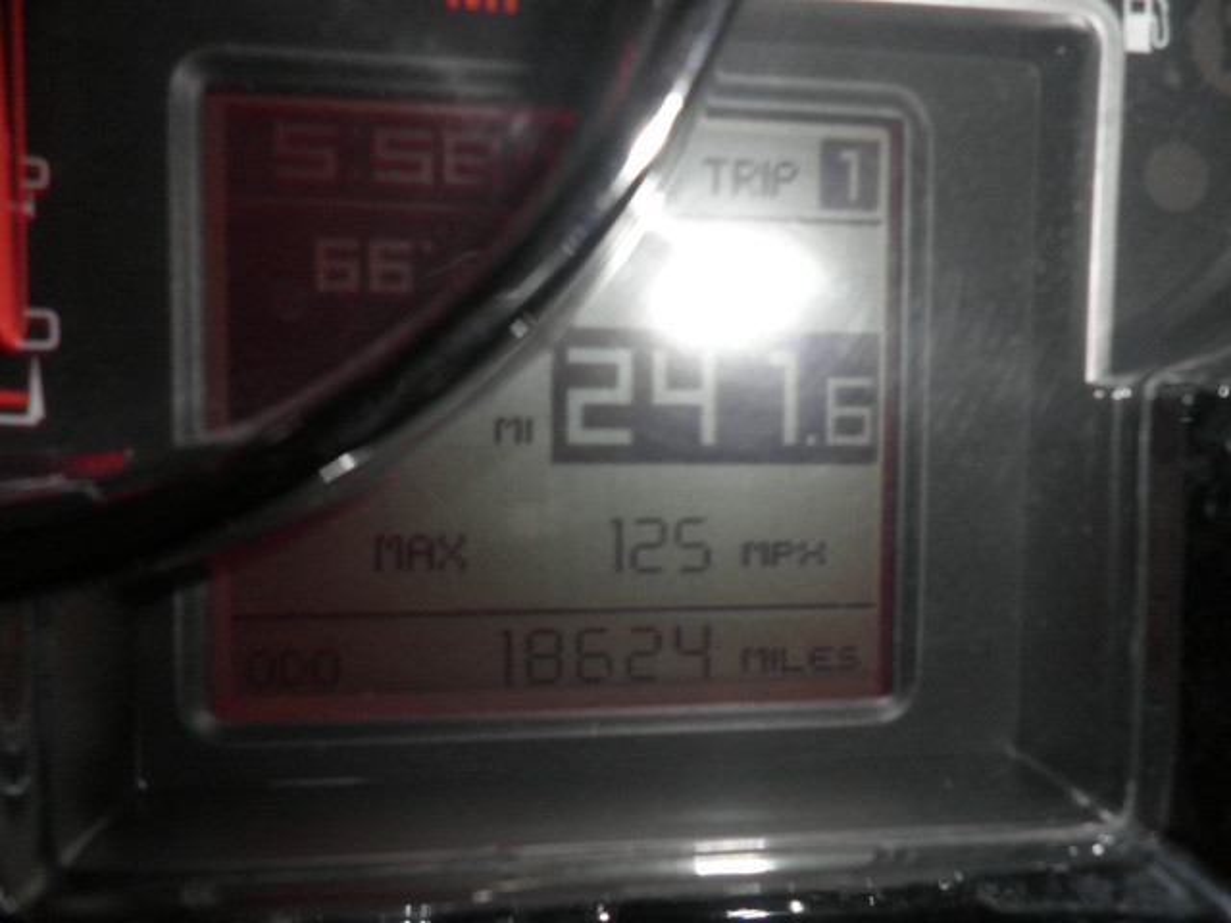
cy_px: 462
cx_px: 616
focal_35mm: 24
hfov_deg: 71.6
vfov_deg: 56.8
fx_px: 853
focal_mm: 4.3
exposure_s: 1/30
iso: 160
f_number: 8.3
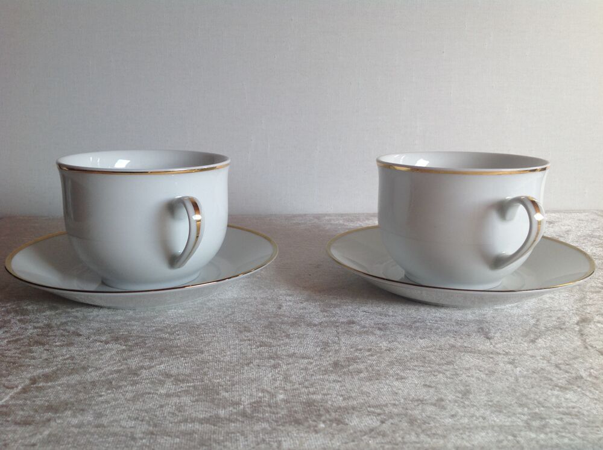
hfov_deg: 52.7
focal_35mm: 35
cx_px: 302
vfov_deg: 40.6
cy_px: 225
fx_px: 609
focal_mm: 4.28
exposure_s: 1/122
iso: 50
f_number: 2.4
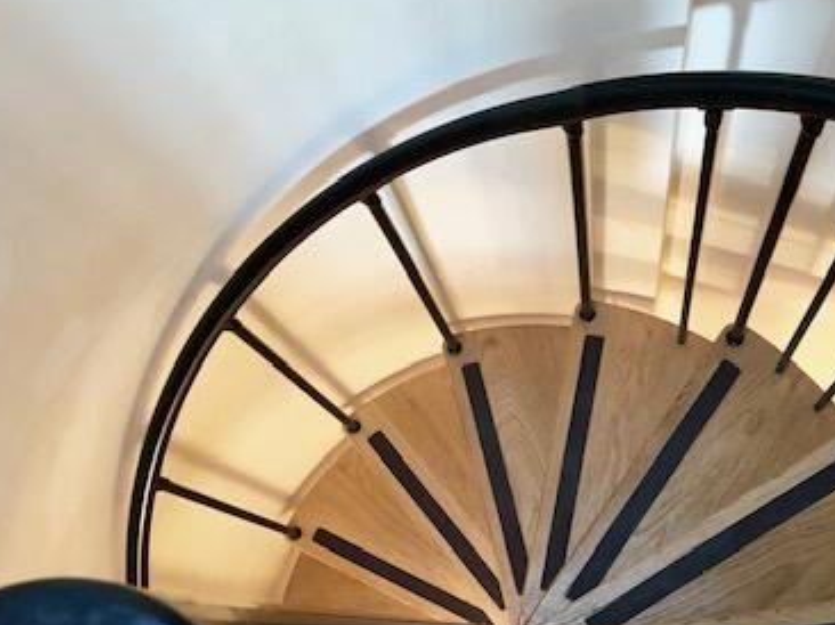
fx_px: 1181
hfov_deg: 37.9
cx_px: 630
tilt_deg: -81.8
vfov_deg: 29.2
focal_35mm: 49
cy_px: 458
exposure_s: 1/17
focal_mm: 3.99
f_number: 1.8
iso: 80
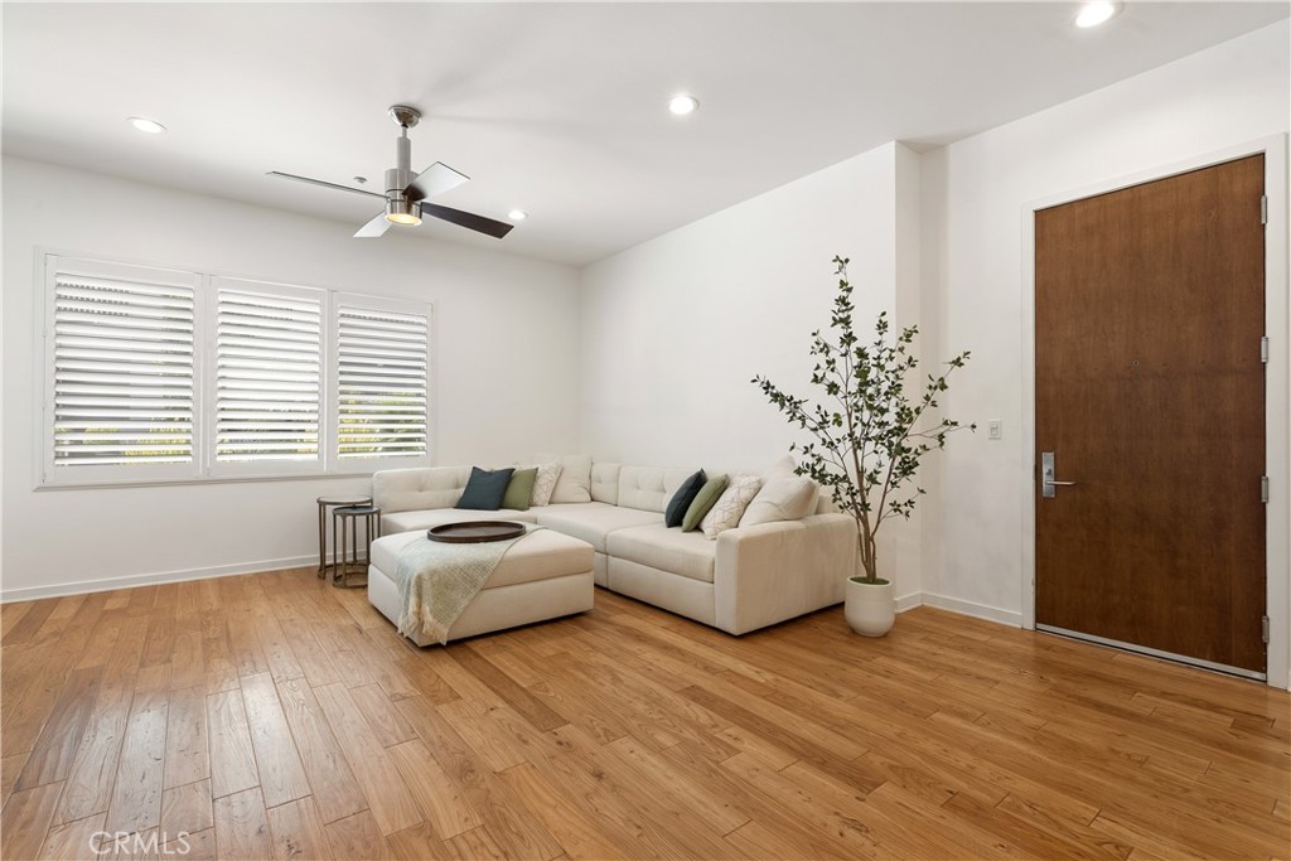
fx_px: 574
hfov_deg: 96.7
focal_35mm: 16
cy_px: 430
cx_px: 646
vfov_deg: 73.8
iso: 320
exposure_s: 1/1.25
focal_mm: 16
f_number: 9
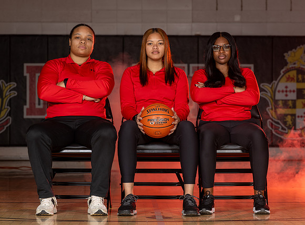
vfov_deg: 10.1
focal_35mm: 145
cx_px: 178
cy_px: 105
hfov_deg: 13.7
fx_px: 1273
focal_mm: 120
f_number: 6.3
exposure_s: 1/160
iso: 80
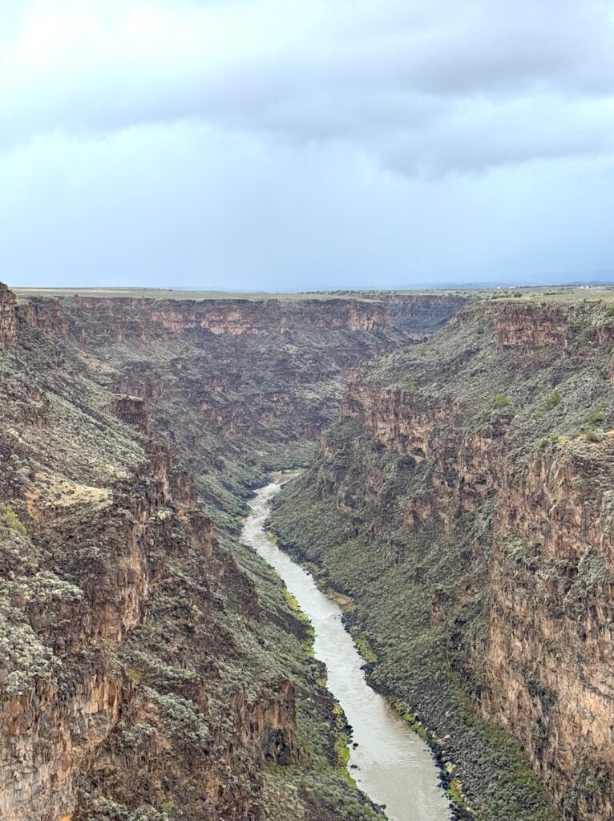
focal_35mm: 48
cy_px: 410
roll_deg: +0.8
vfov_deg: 39.7
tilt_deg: -3.2
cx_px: 307
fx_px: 1137
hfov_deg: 30.2
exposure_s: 1/1011
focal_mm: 6.76
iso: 64
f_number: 1.78
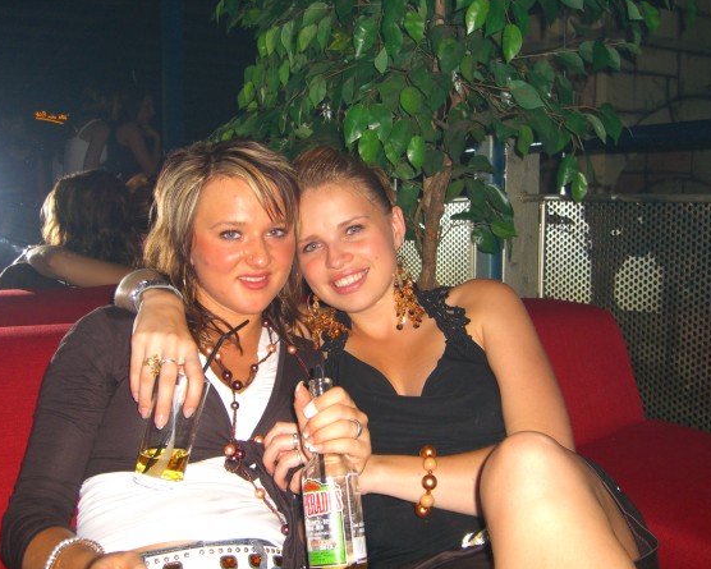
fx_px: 842
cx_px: 345
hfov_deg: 45.8
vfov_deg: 37.3
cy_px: 285
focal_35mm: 40
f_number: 2.8
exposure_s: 1/60
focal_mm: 7.9
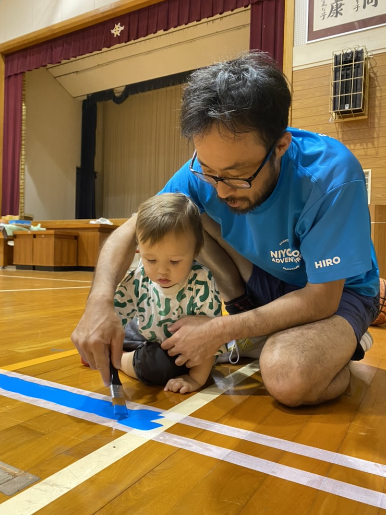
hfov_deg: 51.4
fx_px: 401
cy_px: 266
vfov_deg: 65.3
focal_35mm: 27
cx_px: 191
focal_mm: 4.25
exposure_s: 1/60
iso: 400
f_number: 1.8
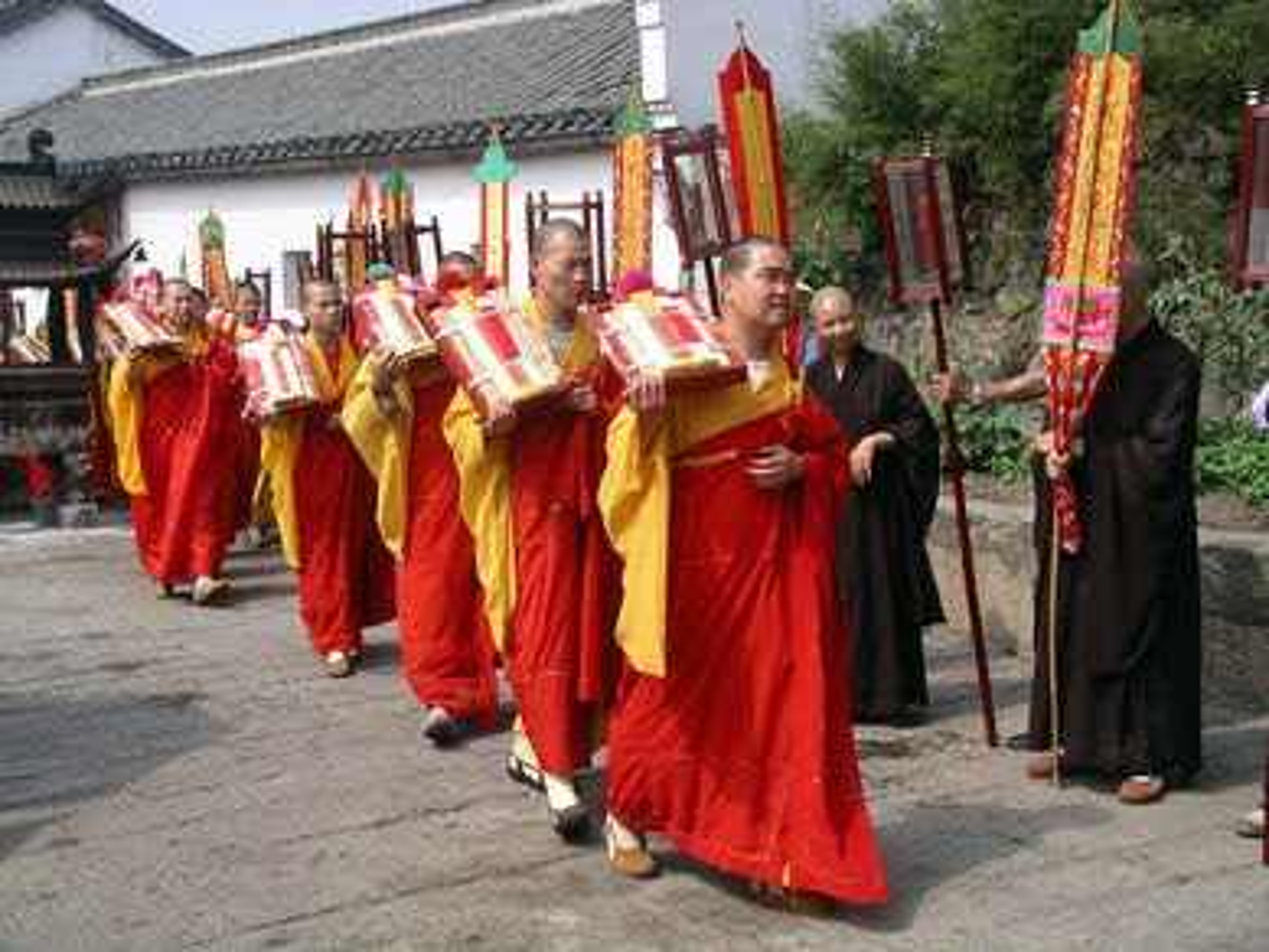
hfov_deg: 36.8
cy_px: 476
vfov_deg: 28.0
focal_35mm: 52
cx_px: 634
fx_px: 1907
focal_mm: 10.9
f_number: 4.8
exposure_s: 1/402
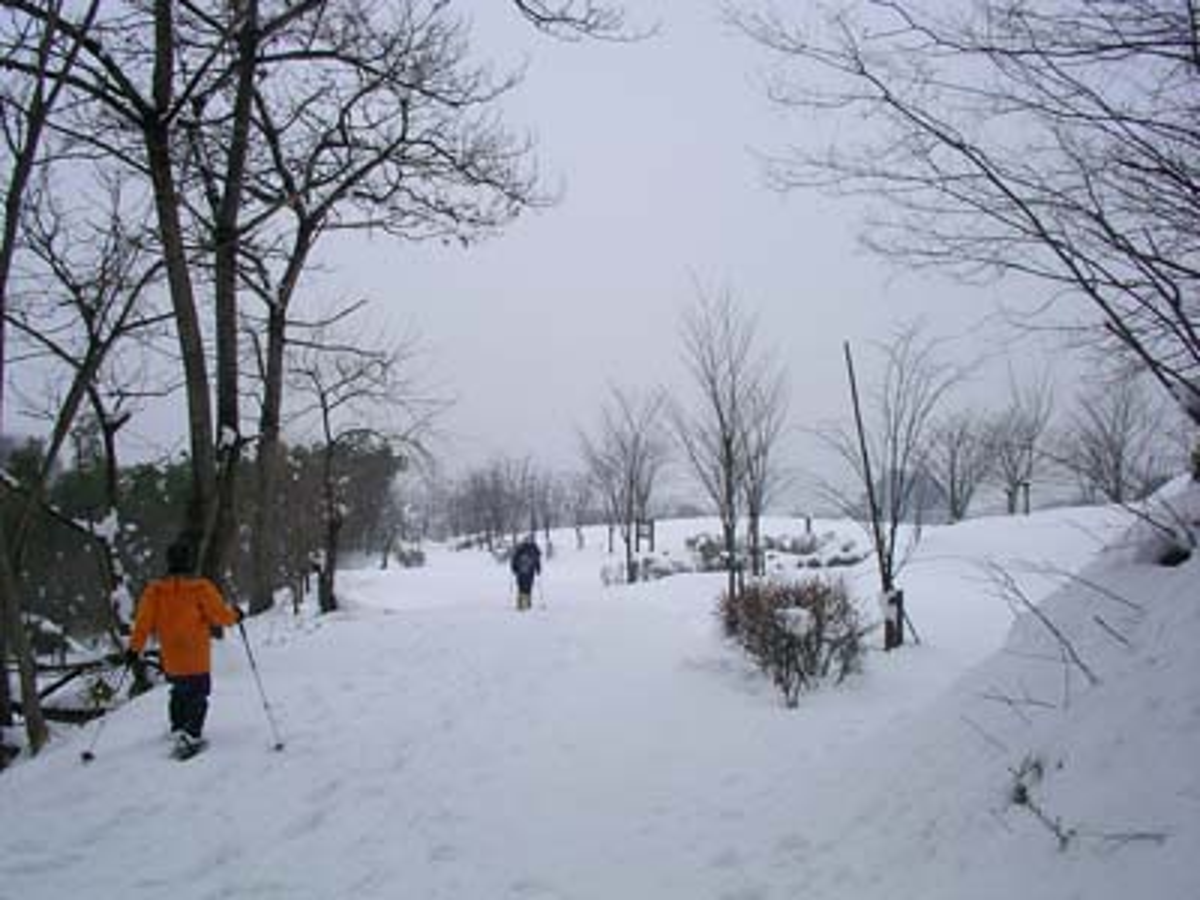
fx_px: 1317
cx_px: 600
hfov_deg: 49.0
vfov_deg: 37.7
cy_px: 450
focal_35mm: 38
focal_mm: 6
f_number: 7
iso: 50
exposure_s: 1/203
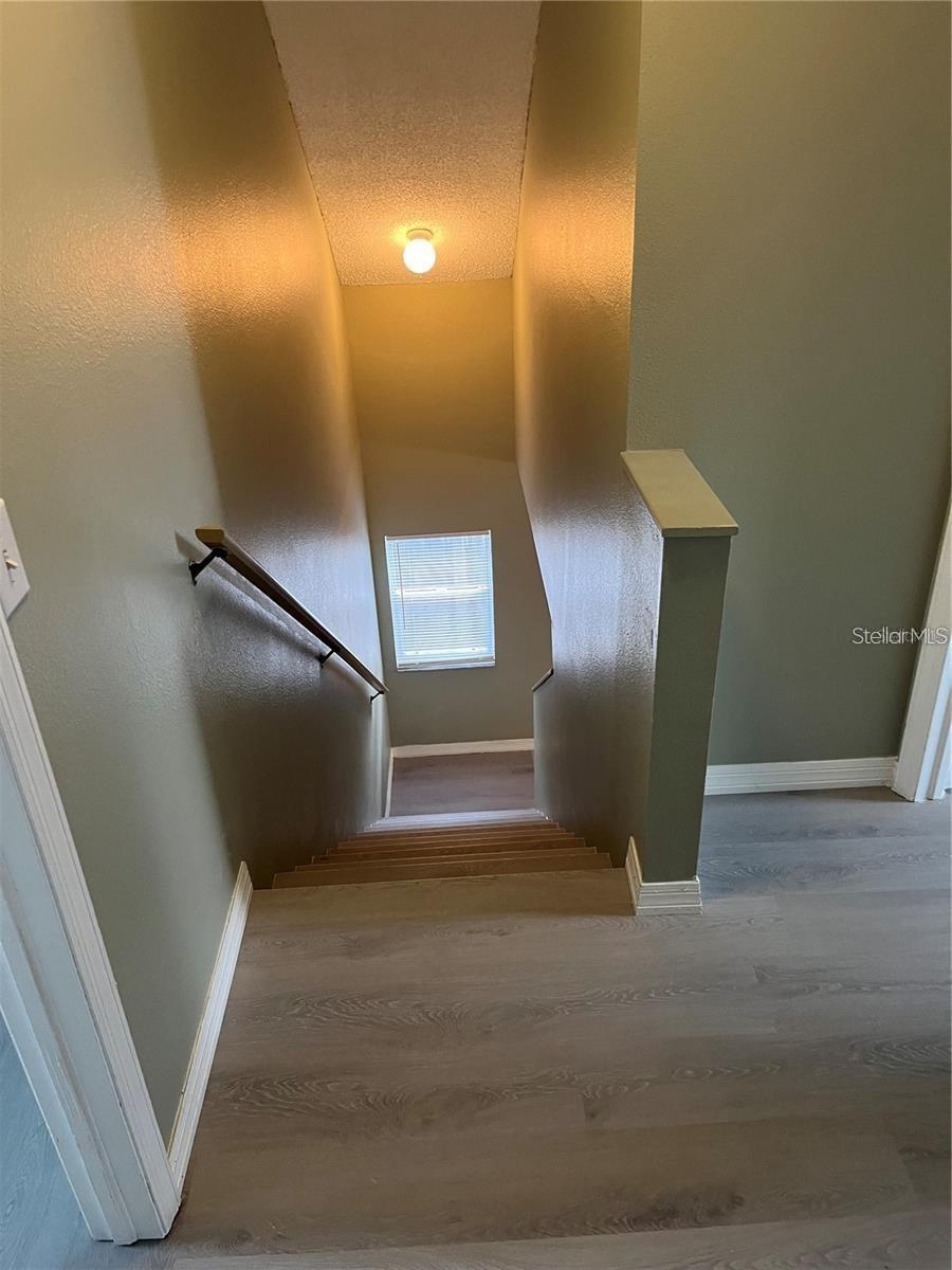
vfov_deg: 67.3
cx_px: 476
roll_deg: +3.0
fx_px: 953
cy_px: 635
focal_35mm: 26
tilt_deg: -22.5
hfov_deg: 53.1
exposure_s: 1/60
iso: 250
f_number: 1.6
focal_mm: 5.1
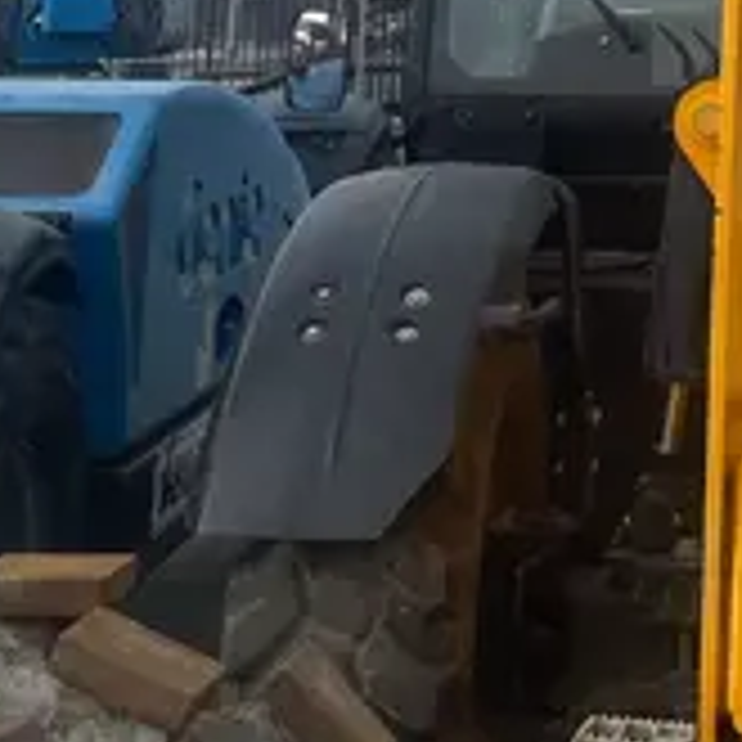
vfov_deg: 14.8
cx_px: 899
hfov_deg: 16.3
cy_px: -614
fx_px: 2474
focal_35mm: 102
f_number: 1.6
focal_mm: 4.2
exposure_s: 1/3040
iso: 32
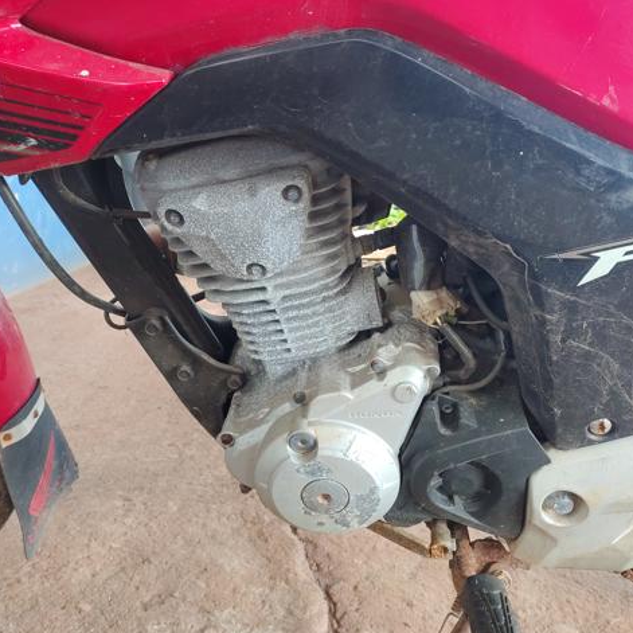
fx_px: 621
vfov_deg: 54.0
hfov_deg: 53.8
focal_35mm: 30
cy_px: 321
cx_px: 362
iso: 447
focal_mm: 4.71
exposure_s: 1/72.2
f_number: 1.7
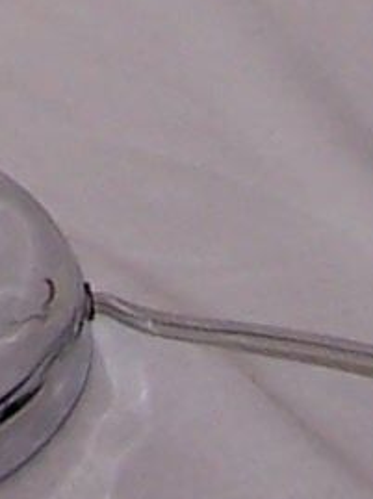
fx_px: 4695
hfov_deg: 4.5
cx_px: -371
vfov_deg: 5.7
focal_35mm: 326
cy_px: -926
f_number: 2.8
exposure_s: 1/60
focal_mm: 6.3
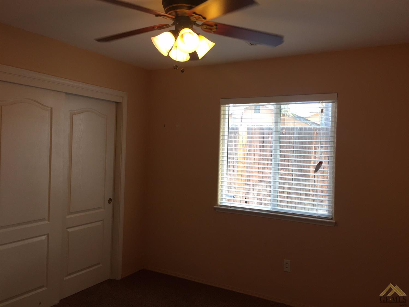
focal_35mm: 29
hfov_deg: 61.7
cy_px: 154
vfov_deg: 48.2
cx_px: 204
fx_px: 343
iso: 32
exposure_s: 1/60
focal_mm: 4.15
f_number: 2.2
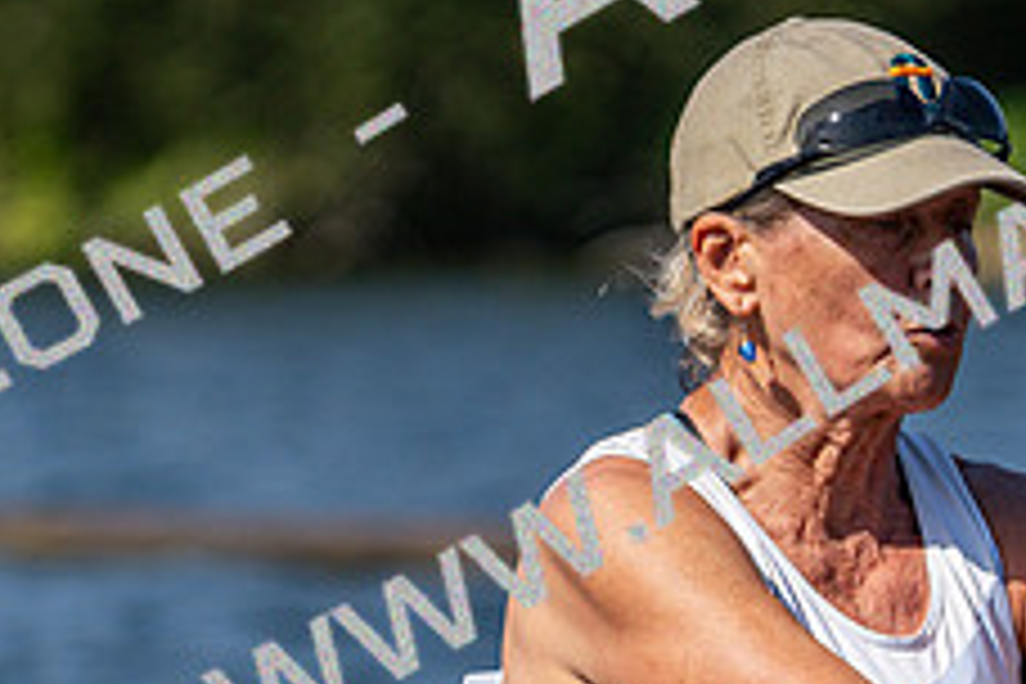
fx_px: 19606
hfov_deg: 3.0
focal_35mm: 688
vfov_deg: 2.0
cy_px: 758
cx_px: 760
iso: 160
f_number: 5.6
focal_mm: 270
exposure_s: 1/2000
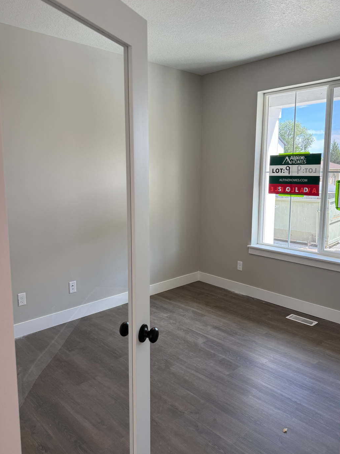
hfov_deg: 51.4
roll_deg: -0.5
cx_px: 169
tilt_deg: -7.3
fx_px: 354
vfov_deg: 65.3
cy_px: 222
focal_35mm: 27
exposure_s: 1/263
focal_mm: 6.76
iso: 100
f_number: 1.78
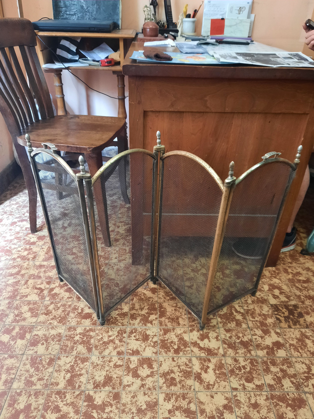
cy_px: 210
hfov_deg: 54.9
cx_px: 157
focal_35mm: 25
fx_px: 302
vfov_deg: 69.4
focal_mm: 4.6
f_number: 2
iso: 400
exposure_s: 1/33
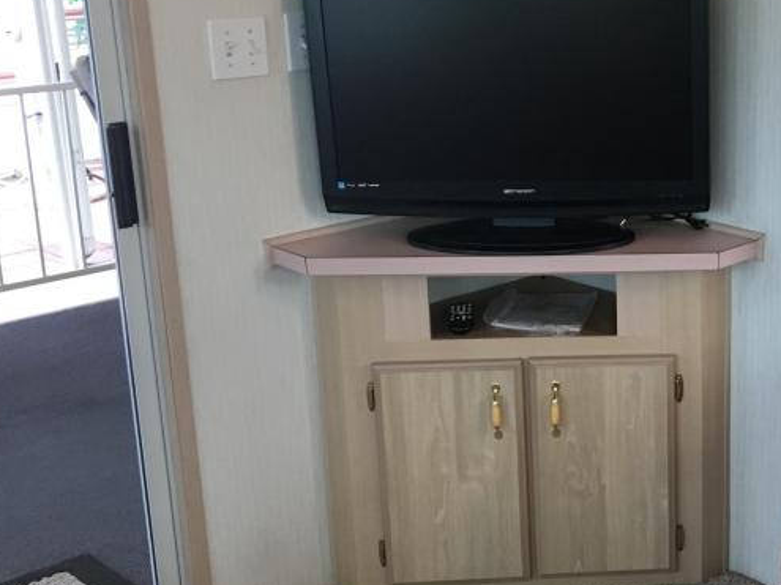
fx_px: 1353
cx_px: 797
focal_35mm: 60
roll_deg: -2.2
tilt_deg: -16.2
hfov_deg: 29.8
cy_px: 279
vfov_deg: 24.4
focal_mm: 4.15
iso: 100
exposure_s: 1/30
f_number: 2.2
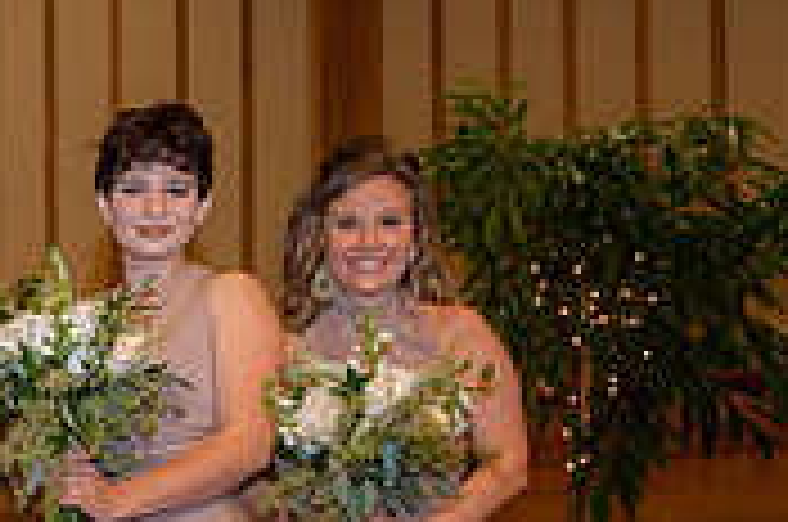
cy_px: 680
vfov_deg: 14.1
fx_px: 2032
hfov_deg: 20.0
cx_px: -257
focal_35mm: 93
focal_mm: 28
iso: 640
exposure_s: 1/160
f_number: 4
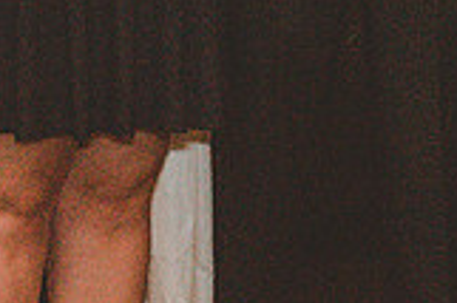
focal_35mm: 237
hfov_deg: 8.7
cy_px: -254
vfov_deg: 5.7
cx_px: 332
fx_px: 3005
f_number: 4.5
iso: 6400
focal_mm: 34
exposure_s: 1/60
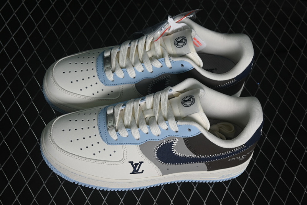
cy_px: 102
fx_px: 640
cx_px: 154
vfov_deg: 18.2
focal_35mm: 75
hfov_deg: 27.0
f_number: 7.1
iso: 160
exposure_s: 1/60
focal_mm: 50
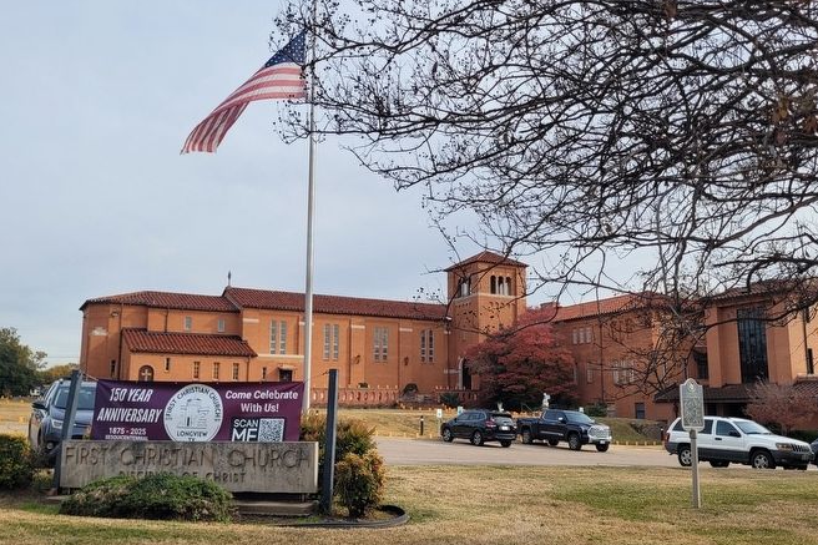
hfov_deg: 57.2
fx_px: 750
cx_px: 438
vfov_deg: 39.9
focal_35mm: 33
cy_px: 311
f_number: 1.8
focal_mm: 5.4
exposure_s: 1/1709
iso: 40
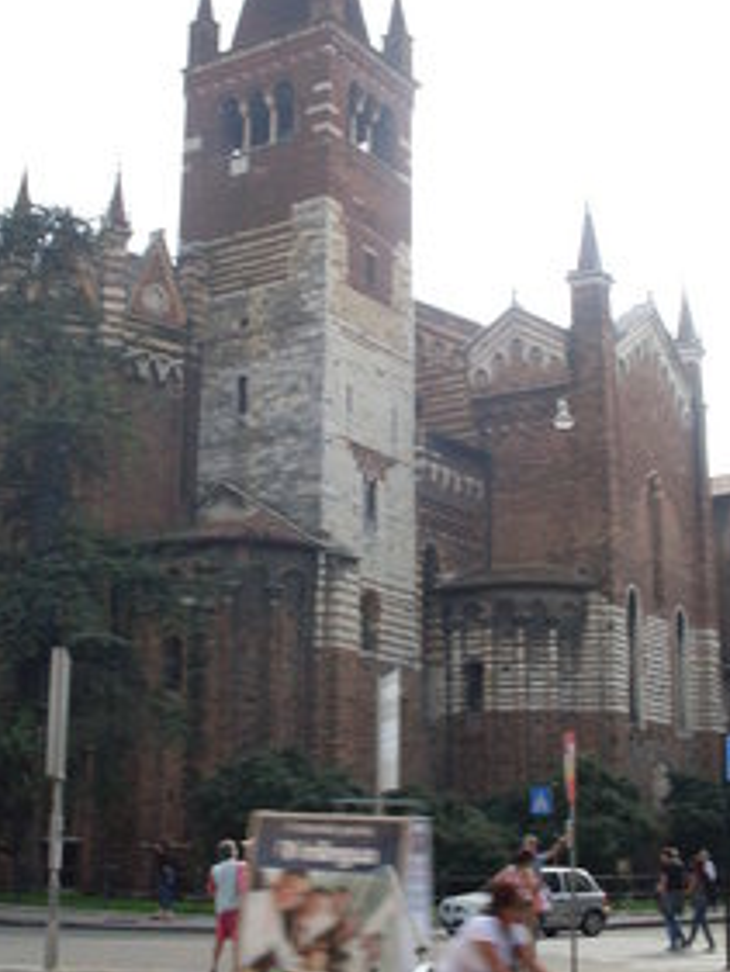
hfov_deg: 27.1
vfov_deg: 35.5
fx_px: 1517
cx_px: 374
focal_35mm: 54
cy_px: 477
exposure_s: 1/90
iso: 80
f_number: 8.4
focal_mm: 6.3
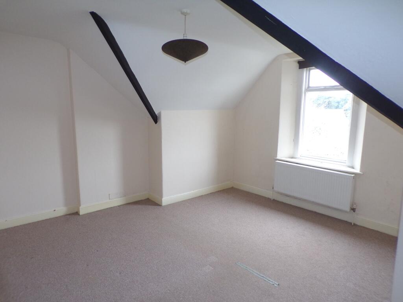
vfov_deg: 56.8
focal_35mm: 24
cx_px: 202
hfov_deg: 71.6
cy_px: 151
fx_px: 279
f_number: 3
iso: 200
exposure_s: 1/34
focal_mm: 4.3
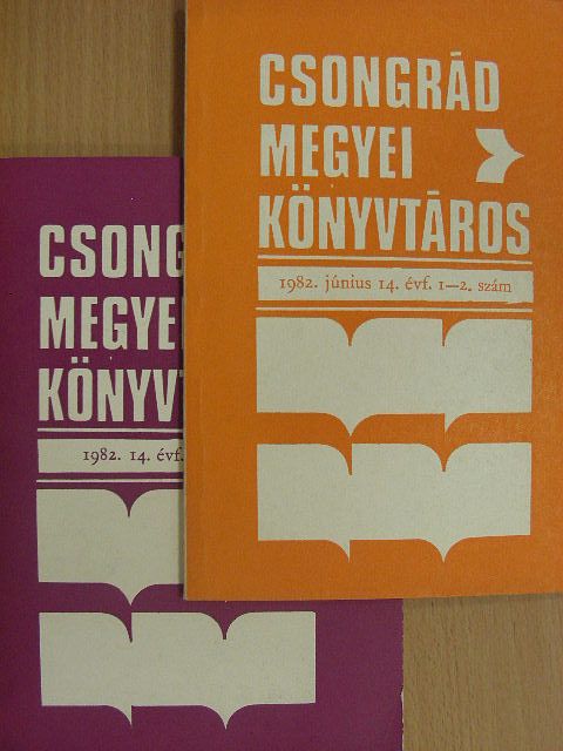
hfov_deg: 30.3
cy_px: 376
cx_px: 282
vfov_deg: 39.7
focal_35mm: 48
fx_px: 1041
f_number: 3.5
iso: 198
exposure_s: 1/30.7
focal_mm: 8
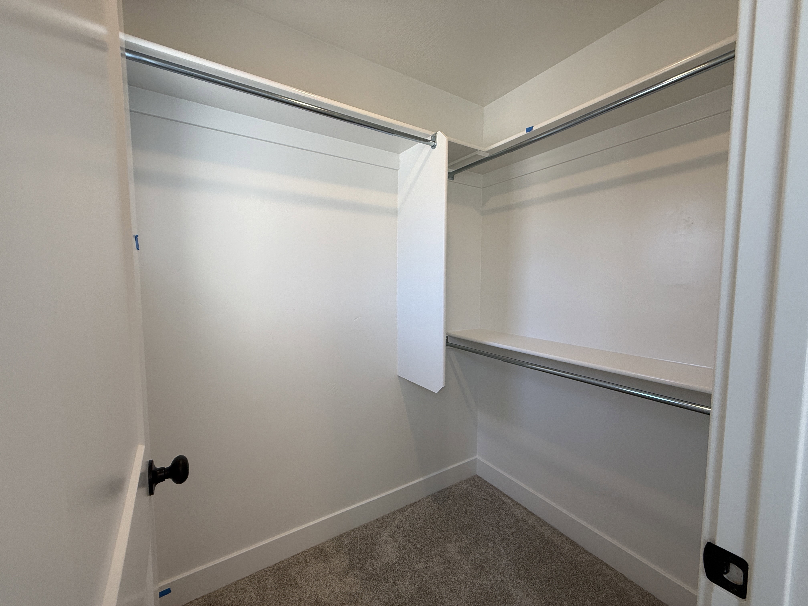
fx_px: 327
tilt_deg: -3.1
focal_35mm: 14
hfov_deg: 102.1
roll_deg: -0.7
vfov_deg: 85.7
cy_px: 303
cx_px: 404
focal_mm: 2.22
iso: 50
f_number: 2.2
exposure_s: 1/120
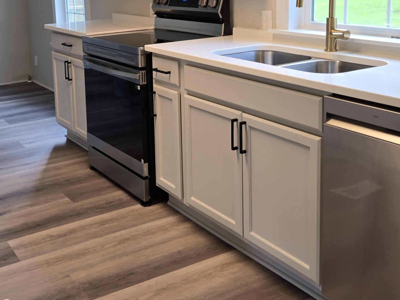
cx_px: 130
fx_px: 532
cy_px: 68
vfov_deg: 30.9
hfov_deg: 40.7
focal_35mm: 46
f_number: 1.8
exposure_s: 1/52.7
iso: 40
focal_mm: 5.4
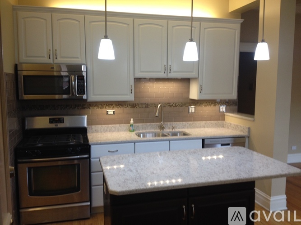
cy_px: 112
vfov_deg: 40.7
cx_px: 150
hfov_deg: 52.6
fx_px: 304
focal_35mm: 35
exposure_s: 1/20
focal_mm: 4.28
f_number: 2.4
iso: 80
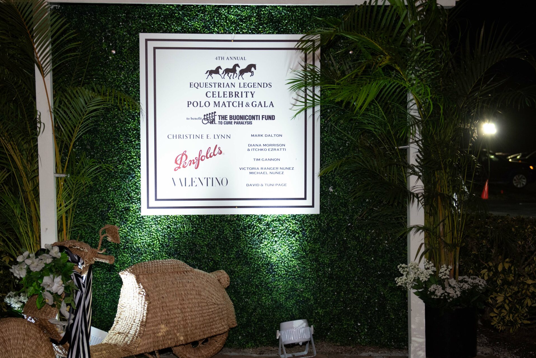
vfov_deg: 23.0
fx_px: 879
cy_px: 186
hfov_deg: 33.9
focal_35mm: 59
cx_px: 246
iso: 1000
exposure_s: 1/200
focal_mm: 44
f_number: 2.8
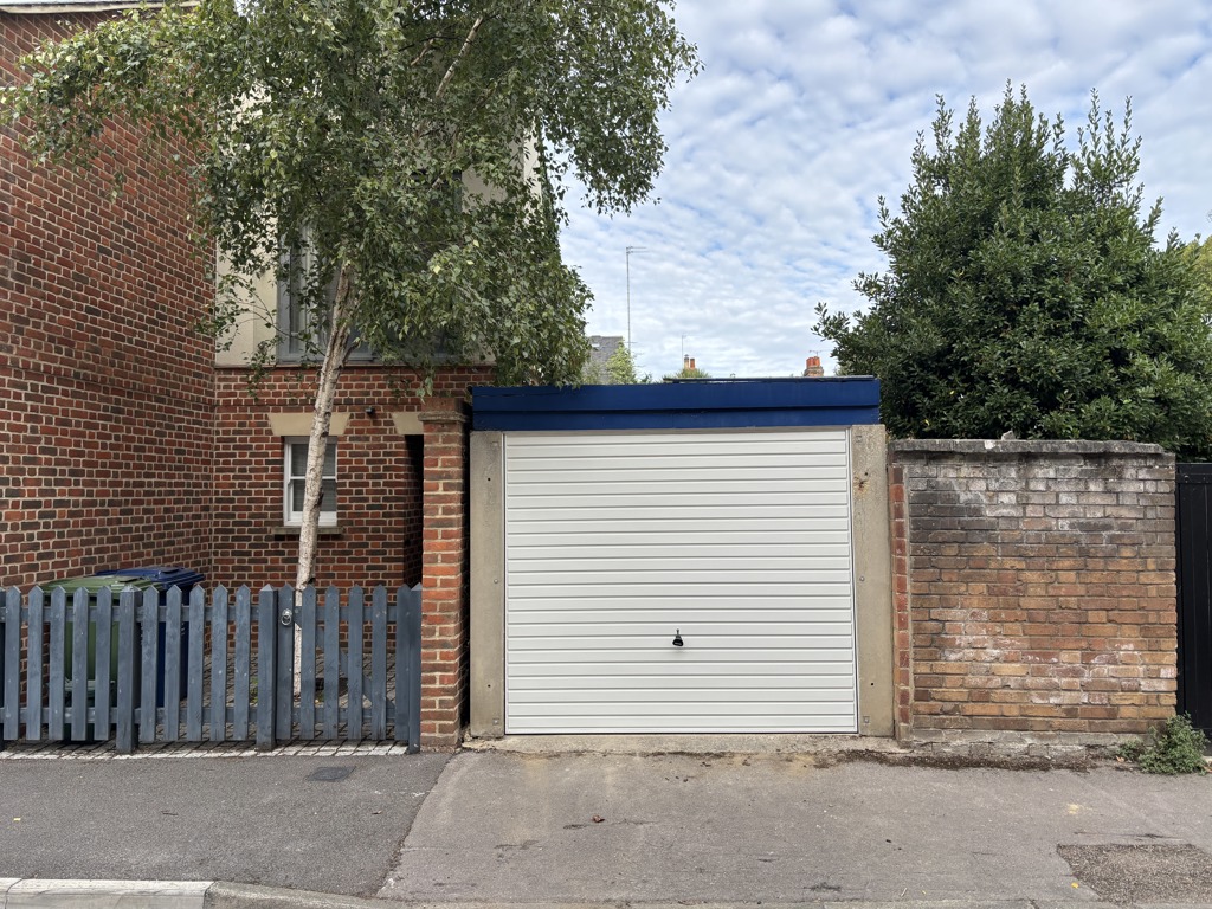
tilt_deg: +2.4
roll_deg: +0.6
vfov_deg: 53.1
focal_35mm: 26
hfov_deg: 67.3
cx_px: 606
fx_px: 910
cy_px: 454
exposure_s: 1/1499
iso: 50
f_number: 1.6
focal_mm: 5.96
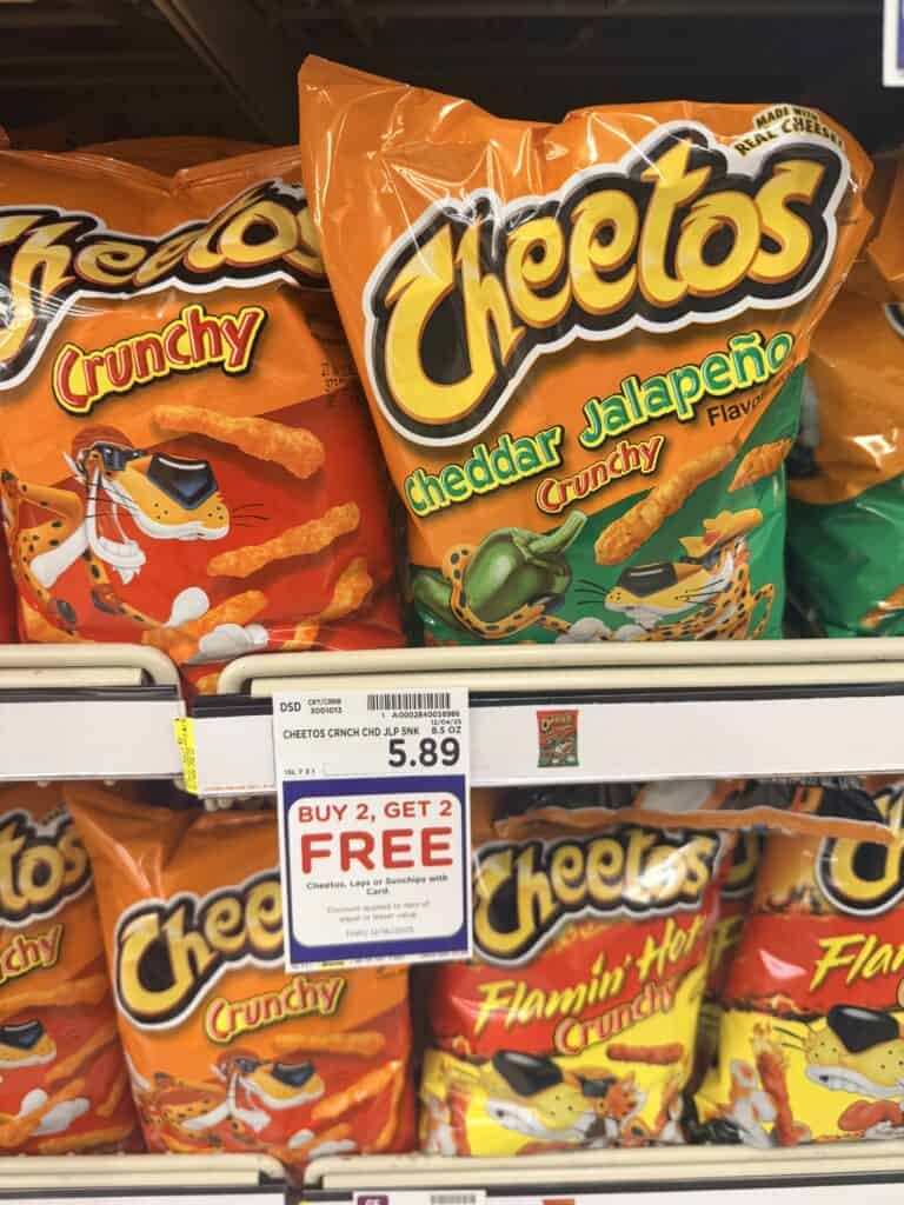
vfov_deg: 71.6
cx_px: 452
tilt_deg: -28.0
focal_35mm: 24
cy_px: 602
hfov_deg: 56.8
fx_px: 836
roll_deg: +1.3
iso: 160
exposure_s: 1/63
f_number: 1.78
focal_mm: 6.76
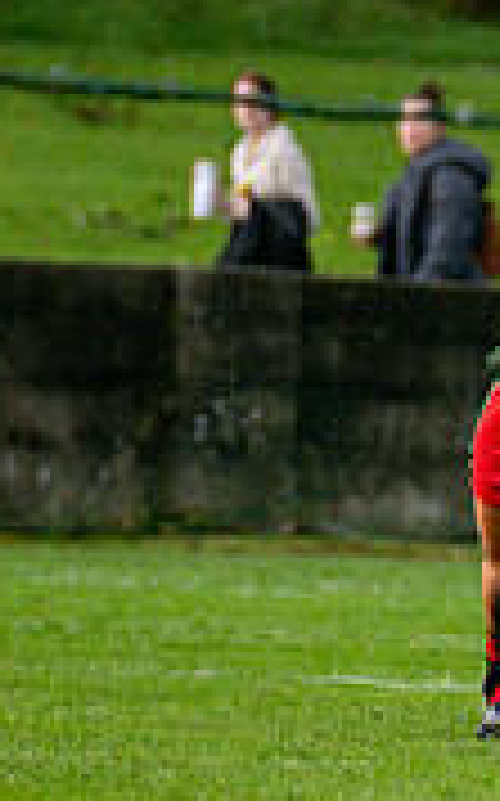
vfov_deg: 1.4
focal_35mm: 1492
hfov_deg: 0.9
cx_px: 1068
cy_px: 495
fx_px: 32582
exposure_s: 1/3200
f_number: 2.8
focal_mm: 300
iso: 400
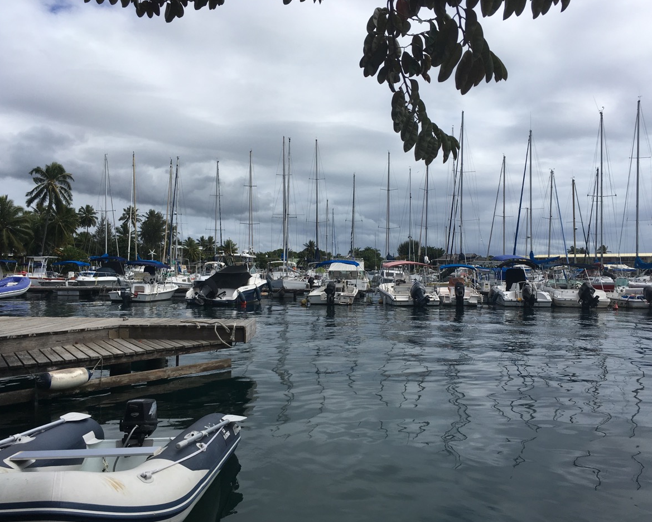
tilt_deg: +1.2
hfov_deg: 57.1
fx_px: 598
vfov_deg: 47.1
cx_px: 347
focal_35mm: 31
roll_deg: -0.7
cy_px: 262
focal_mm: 4.15
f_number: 2.2
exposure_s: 1/3344
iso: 25
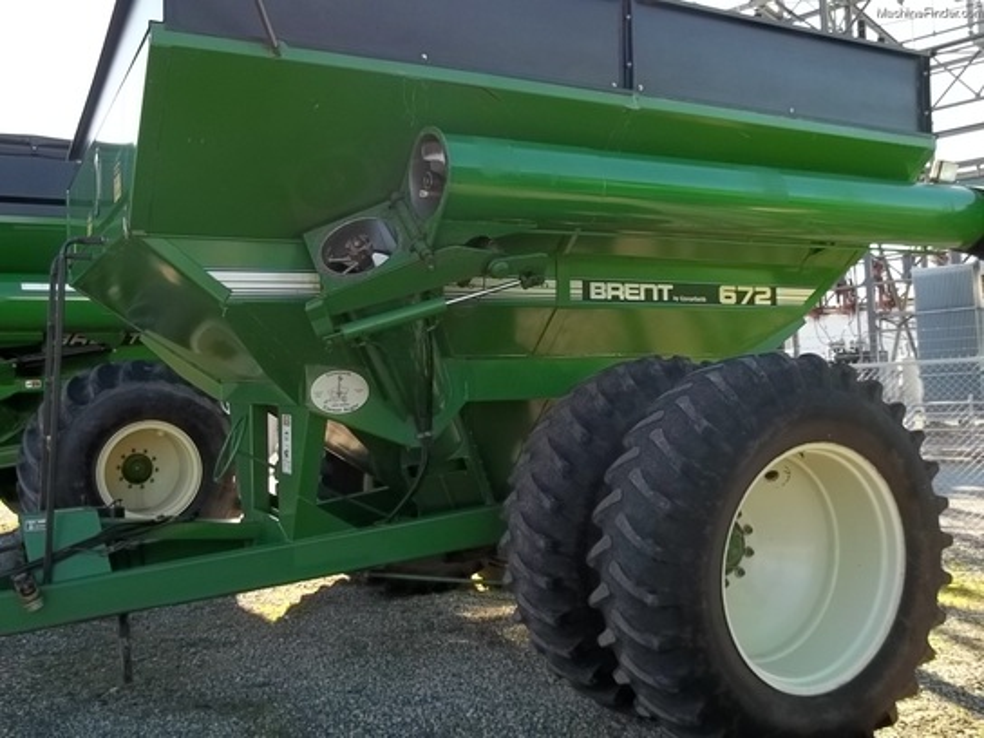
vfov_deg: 42.9
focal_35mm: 33
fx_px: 938
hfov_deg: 55.4
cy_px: 369
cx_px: 492
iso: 64
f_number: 3.3
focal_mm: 5.9
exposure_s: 1/160
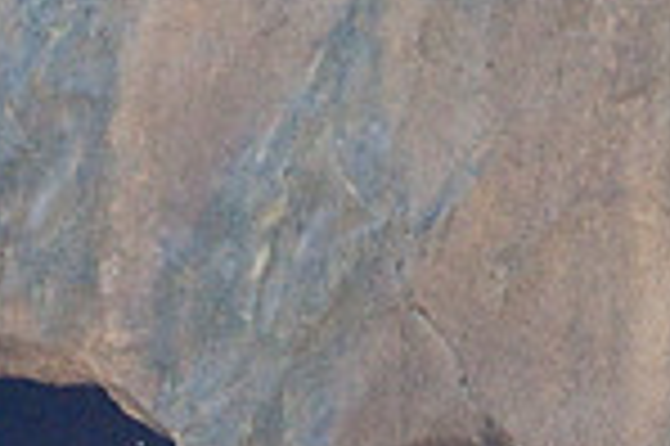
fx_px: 10875
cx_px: 517
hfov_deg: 3.5
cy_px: 791
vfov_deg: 2.3
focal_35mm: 585
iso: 2000
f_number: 6
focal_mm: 100
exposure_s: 1/1000
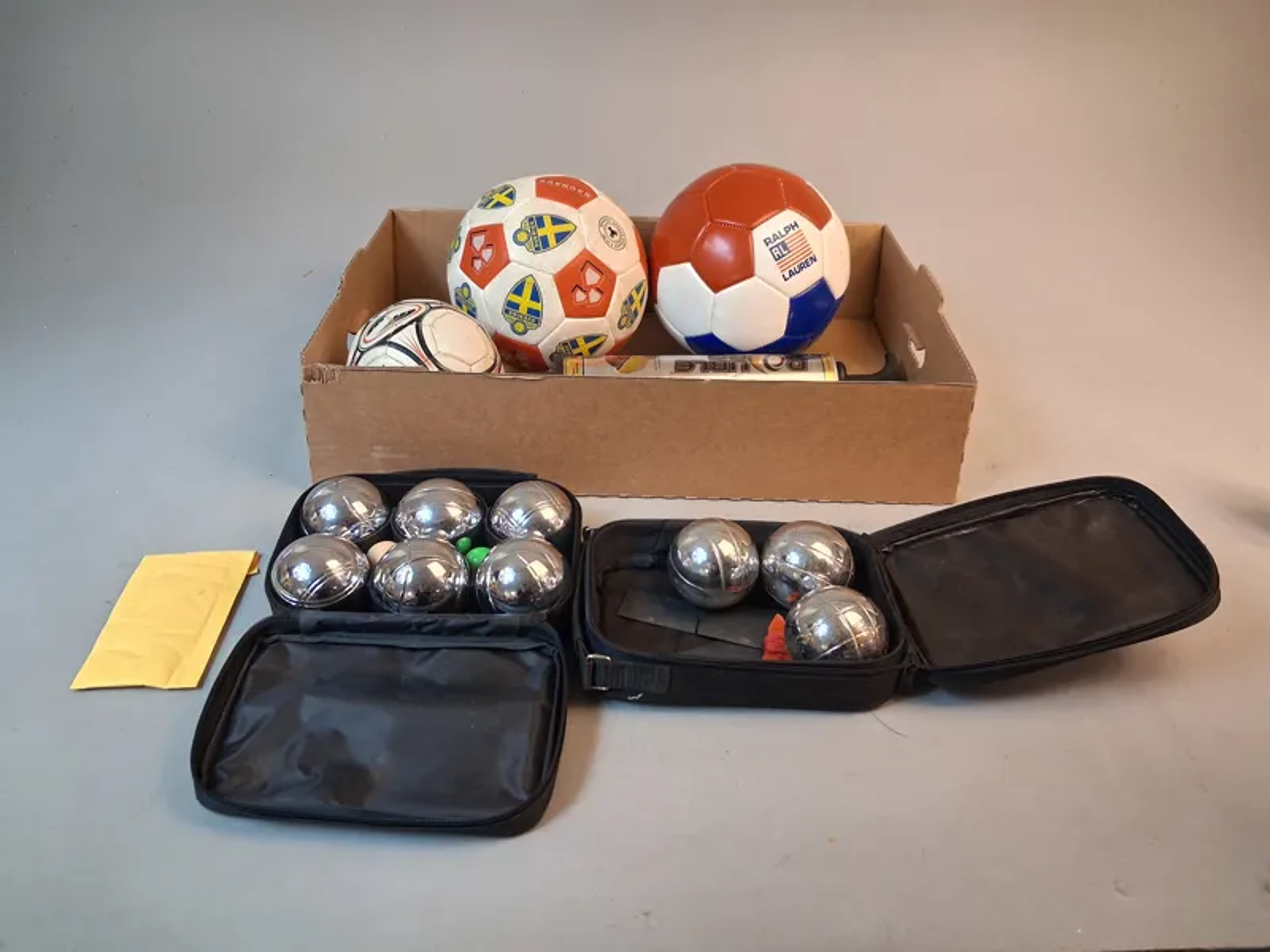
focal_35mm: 27
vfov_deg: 51.4
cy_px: 476
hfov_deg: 65.3
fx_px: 991
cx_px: 635
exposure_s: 1/50
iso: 320
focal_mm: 4
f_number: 1.8
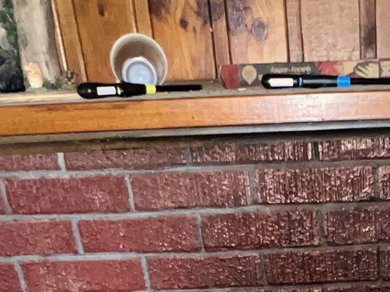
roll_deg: +1.8
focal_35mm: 58
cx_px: 357
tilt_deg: -26.1
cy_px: 399
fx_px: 653
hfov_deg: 31.6
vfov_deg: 22.1
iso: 320
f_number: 1.8
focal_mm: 1.57
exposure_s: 1/16
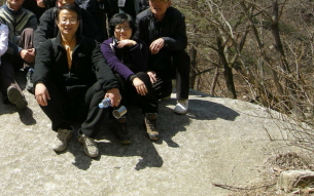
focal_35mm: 75
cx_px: 28
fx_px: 642
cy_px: -32
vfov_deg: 16.7
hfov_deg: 26.5
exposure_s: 1/221
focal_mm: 7.5
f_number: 4.8
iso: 64
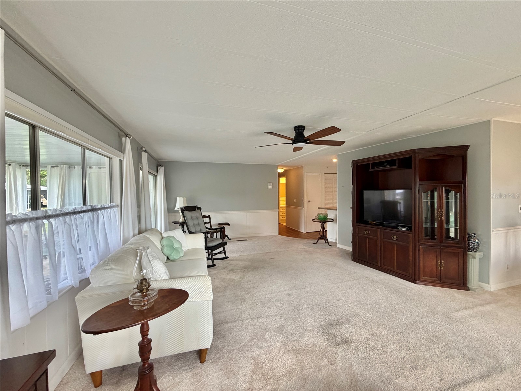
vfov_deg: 85.7
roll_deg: +0.3
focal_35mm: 14
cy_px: 196
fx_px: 211
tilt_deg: -1.7
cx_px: 260
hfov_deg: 102.1
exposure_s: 1/120
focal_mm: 2.22
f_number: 2.2
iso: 160
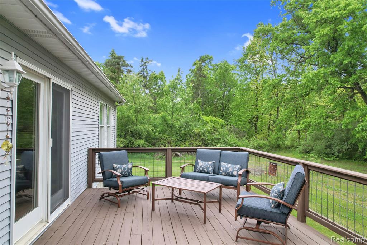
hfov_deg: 78.6
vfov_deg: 57.2
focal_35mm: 22
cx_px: 184
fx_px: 224
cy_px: 122
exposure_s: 1/100
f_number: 2.8
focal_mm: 8.38
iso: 100
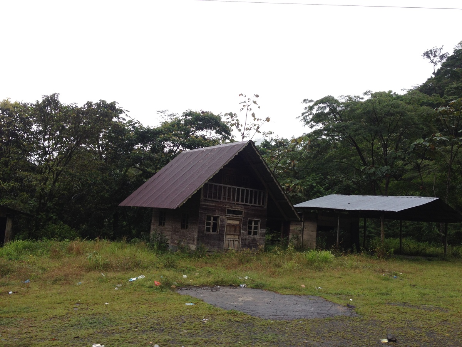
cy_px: 174
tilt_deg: +6.3
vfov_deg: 40.7
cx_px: 231
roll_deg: -3.3
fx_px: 467
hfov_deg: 52.6
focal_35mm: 35
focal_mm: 4.28
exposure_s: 1/699
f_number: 2.4
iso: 50
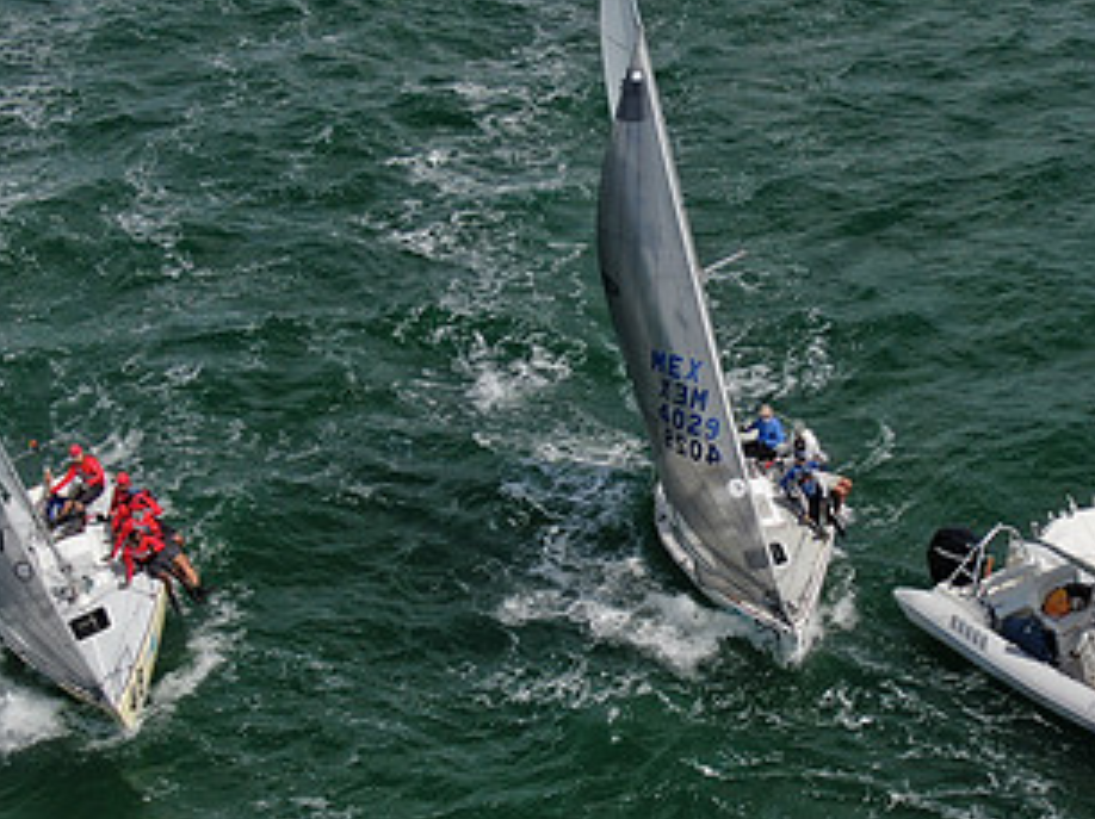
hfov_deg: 21.5
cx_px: 716
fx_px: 2876
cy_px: 520
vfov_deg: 16.2
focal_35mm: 91
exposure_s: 1/1250
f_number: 3.8
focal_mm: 8.6
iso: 100
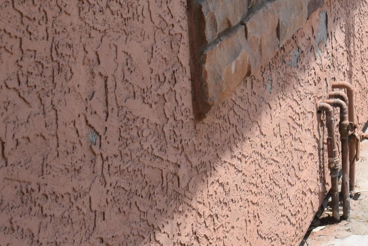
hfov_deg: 17.5
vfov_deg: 11.9
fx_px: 1104
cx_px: 506
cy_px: -165
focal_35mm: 108
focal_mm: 18
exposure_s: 1/400
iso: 200
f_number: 10
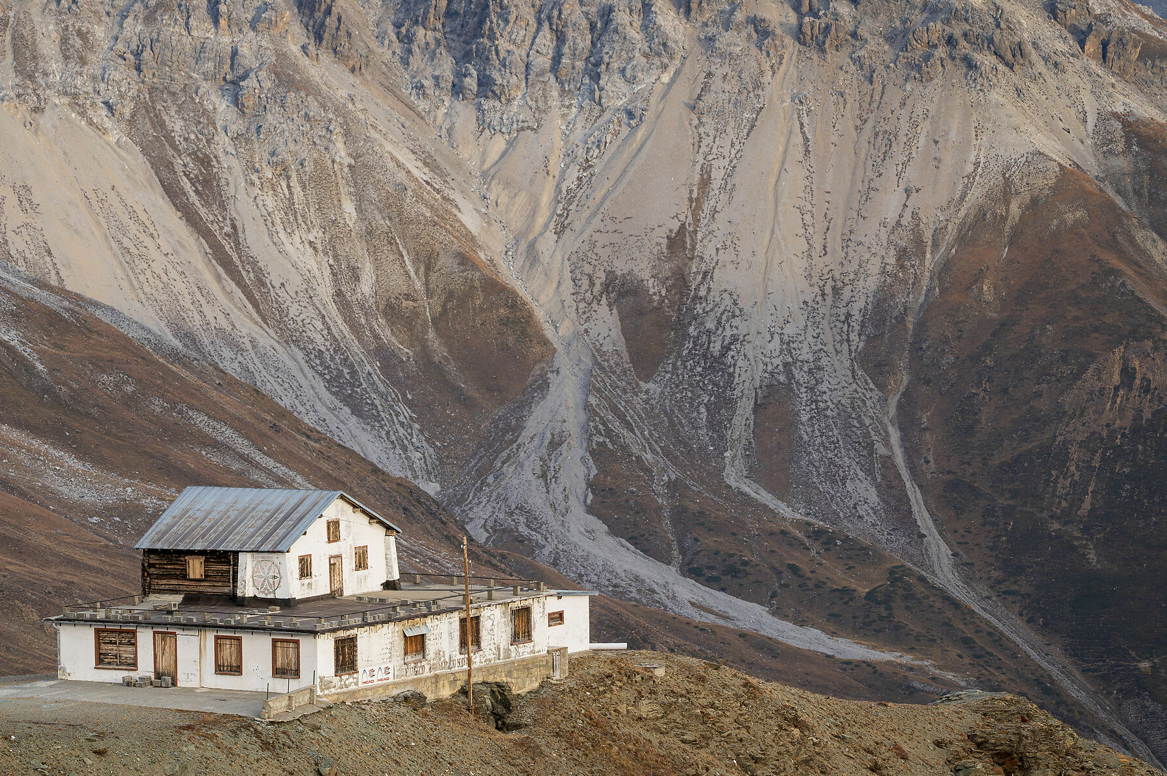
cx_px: 469
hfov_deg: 7.7
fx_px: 8649
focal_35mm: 267
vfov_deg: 5.1
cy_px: 376
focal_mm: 200
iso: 1000
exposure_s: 1/320
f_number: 8
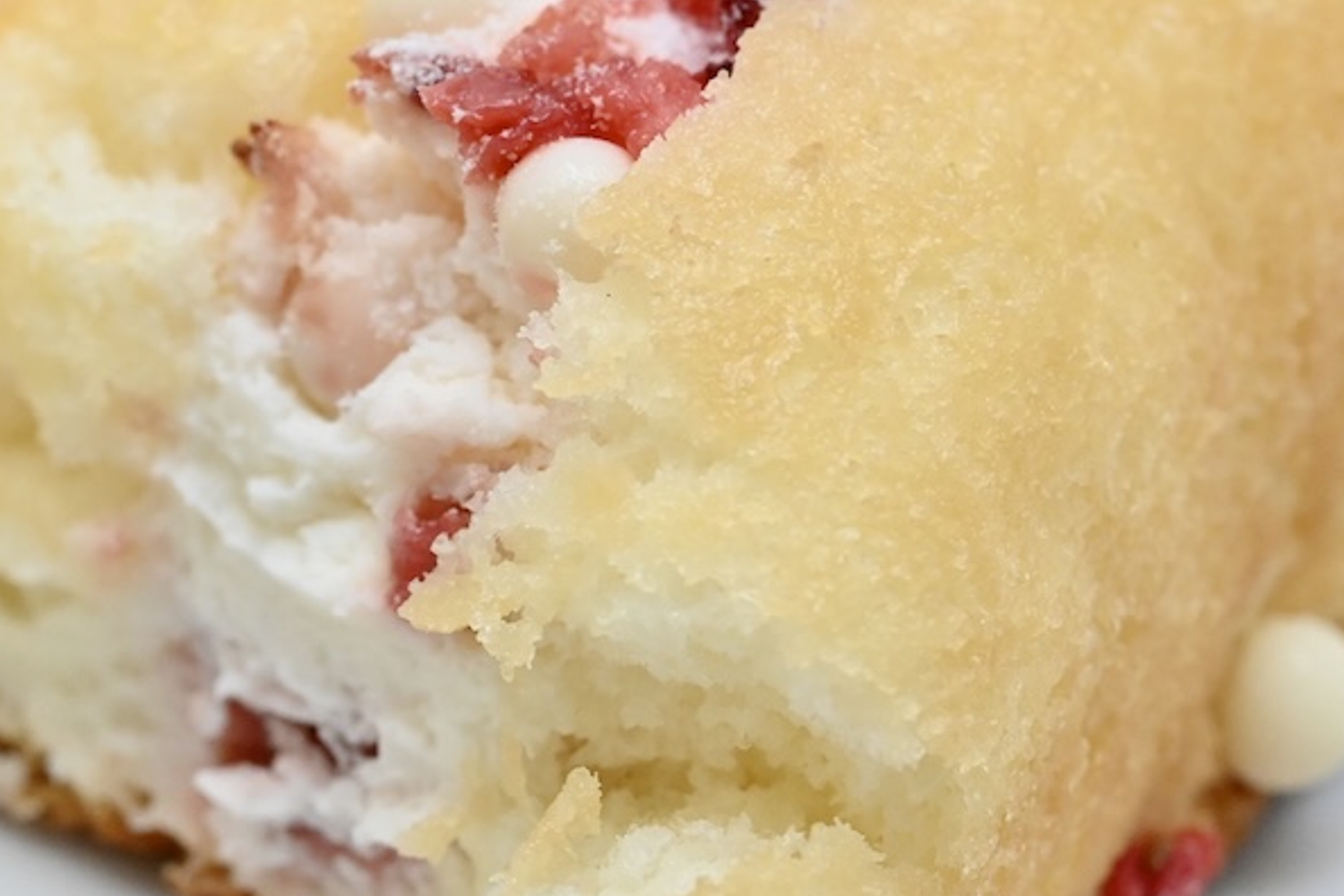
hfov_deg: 20.1
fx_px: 3770
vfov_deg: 13.5
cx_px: 437
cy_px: 537
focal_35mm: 101
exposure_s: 1/250
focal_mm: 60
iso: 6400
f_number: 14
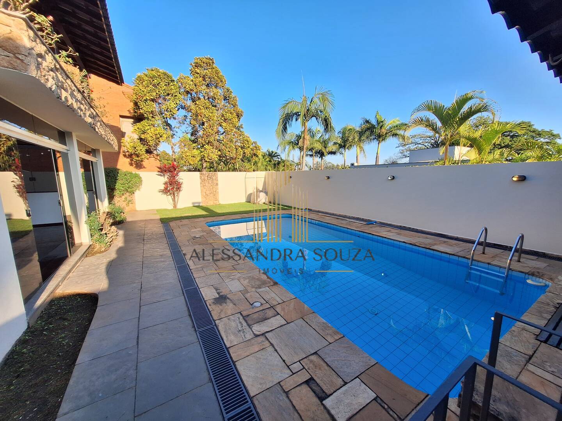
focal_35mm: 13
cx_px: 281
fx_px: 211
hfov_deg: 106.2
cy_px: 210
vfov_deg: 89.9
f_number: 2.2
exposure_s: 1/449
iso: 40
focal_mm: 1.74
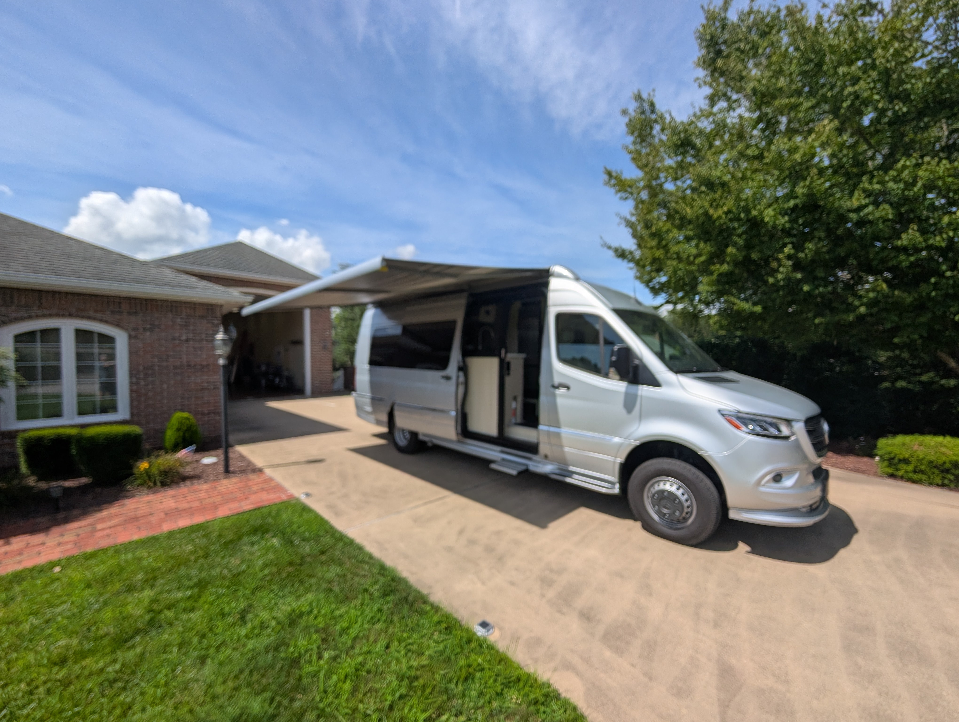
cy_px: 361
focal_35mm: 12
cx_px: 480
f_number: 1.7
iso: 55
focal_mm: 2.02
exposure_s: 1/4505
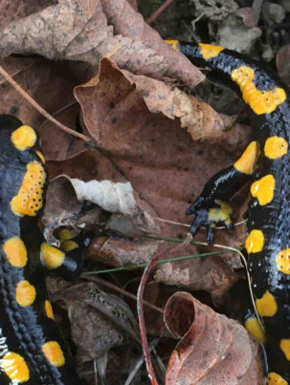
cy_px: 334
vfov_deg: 20.9
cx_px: 192
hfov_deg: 16.1
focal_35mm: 92
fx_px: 1026
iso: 50
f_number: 2.2
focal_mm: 4.15
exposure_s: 1/33
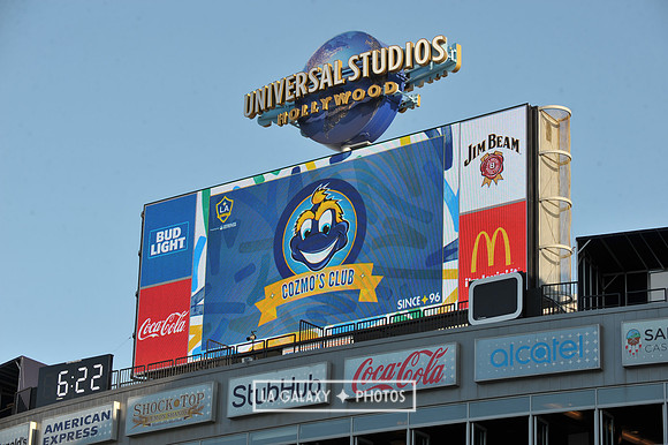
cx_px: 334
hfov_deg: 19.5
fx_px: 1947
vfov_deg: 13.0
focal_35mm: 105
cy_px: 222
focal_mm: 105
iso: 200
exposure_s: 1/320
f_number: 9
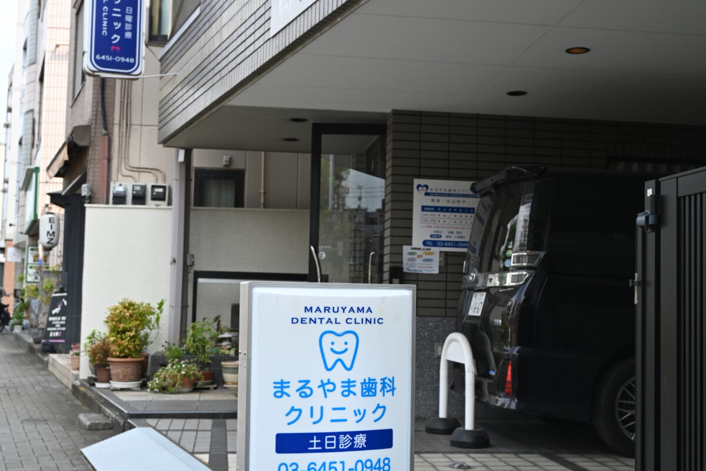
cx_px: 353
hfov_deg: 57.2
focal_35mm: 33
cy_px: 236
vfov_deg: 40.0
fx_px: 647
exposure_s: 1/250
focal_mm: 33
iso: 125
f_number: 5.6
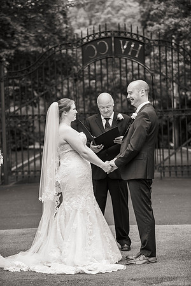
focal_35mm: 120
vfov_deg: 17.1
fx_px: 955
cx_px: 96
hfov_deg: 11.4
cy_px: 143
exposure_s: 1/500
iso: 800
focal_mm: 120
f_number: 4
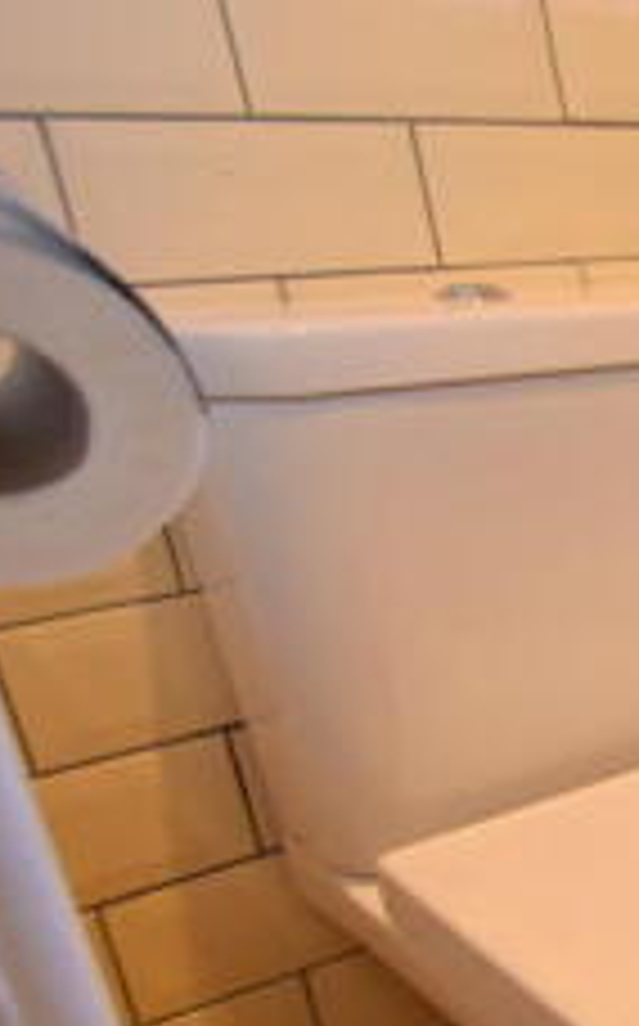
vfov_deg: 45.1
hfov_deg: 16.7
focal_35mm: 44
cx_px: 1420
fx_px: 1229
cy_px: 619
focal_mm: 10
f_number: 4
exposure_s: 1/60
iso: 720
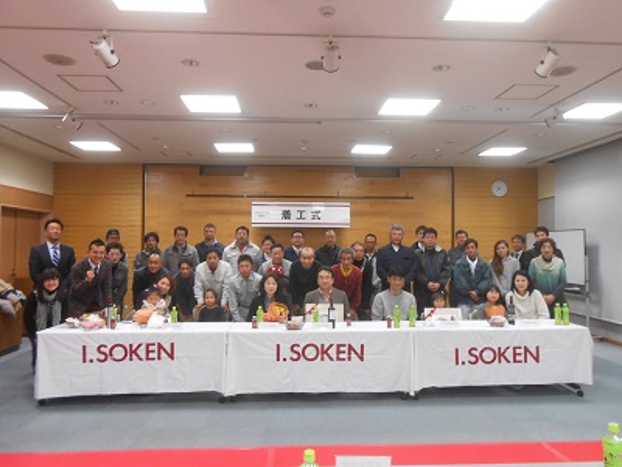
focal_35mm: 26
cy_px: 234
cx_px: 311
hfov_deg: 67.3
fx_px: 467
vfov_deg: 53.1
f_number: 3.5
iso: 200
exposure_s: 1/30
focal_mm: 4.6
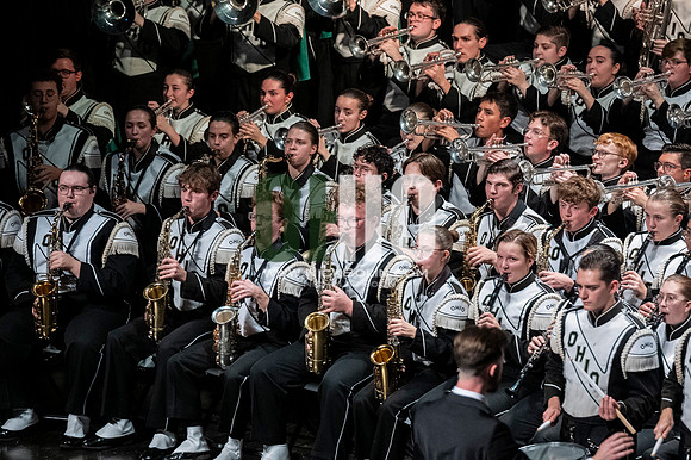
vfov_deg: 4.6
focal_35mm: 300
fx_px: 5755
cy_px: 230
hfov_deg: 6.9
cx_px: 346
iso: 4000
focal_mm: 200
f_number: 4
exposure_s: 1/500
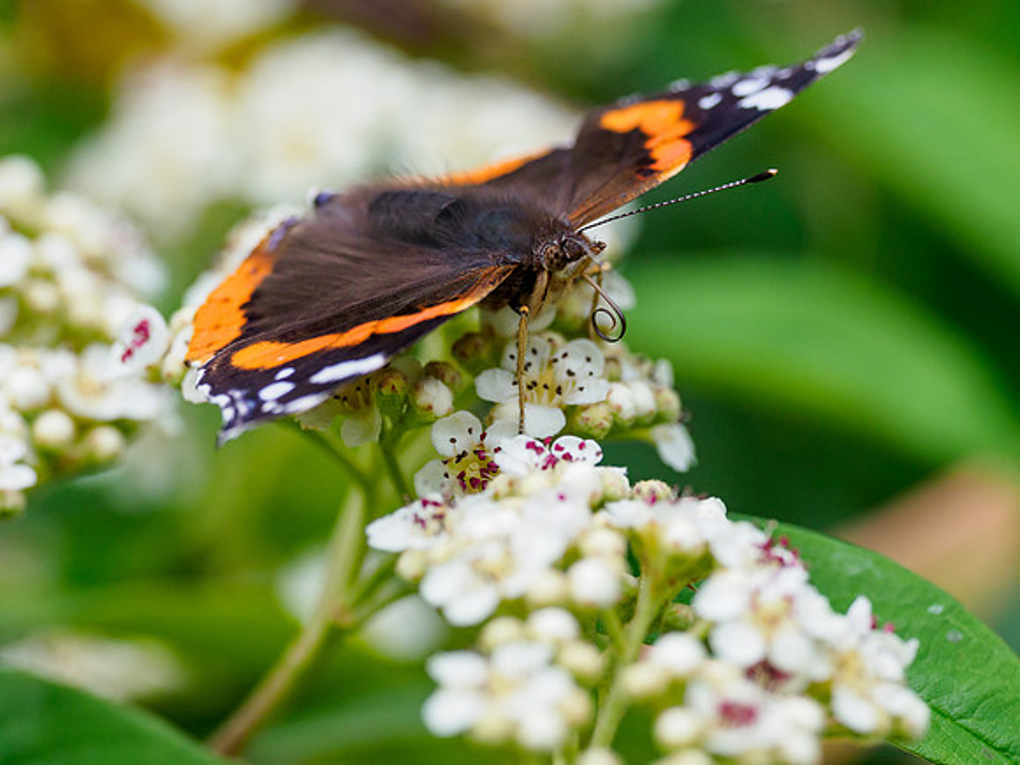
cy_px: 290
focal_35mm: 747
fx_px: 22011
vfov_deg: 2.0
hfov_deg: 2.7
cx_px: 586
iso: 640
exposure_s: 1/1250
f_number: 4.5
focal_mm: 300
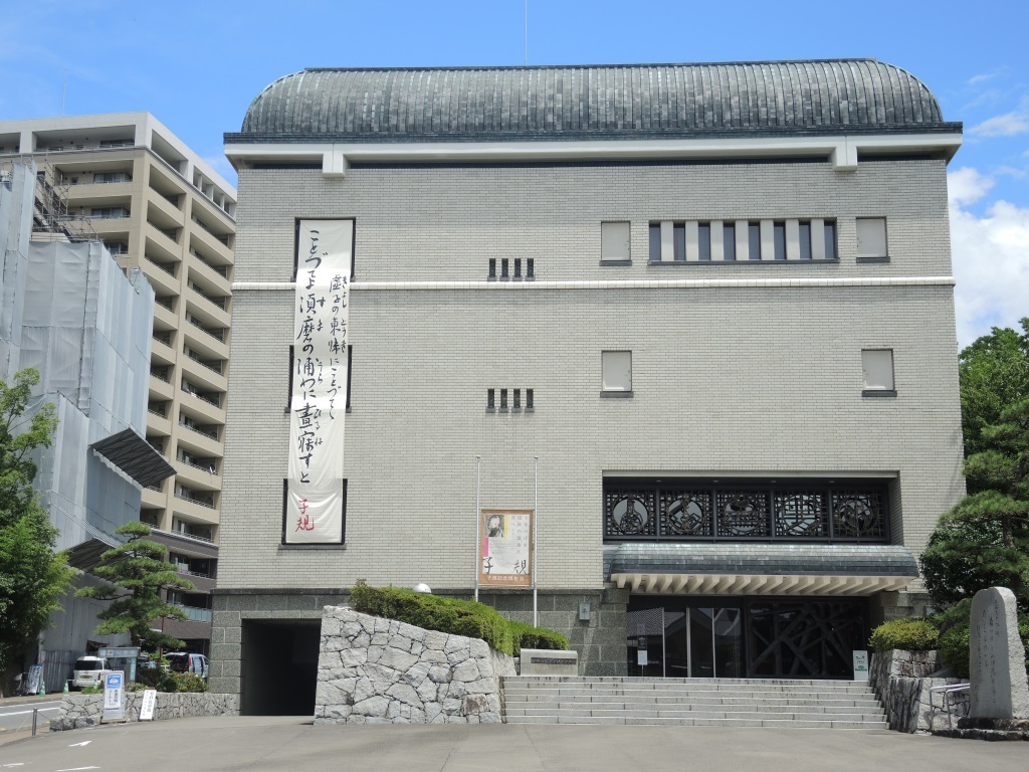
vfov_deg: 31.5
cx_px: 514
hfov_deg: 41.2
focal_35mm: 46
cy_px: 386
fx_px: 1367
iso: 80
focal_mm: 9.9
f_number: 2.5
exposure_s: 1/1250
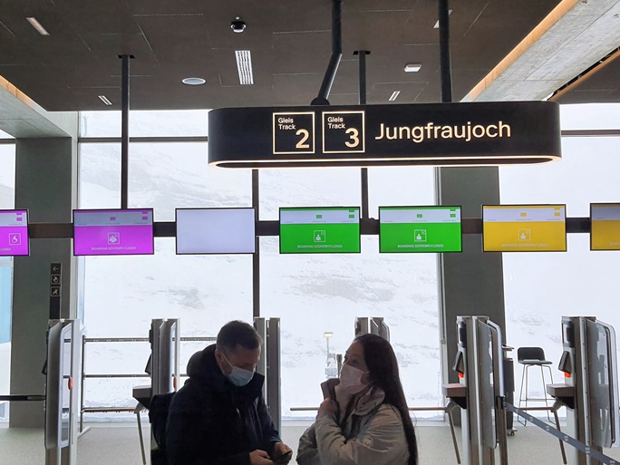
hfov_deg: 48.7
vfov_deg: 37.7
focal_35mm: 38
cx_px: 254
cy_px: 219
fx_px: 681
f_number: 1.7
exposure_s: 1/412
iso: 50
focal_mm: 4.32
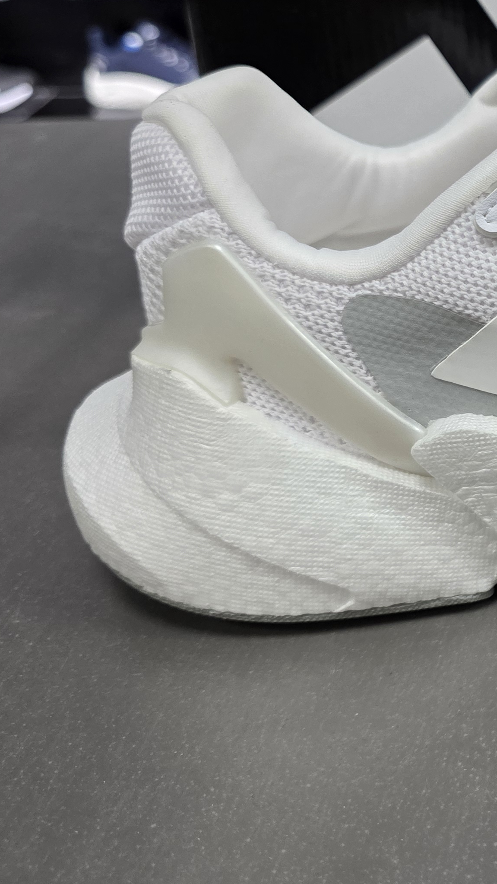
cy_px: 346
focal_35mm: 49
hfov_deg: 21.4
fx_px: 1148
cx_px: 699
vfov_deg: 41.9
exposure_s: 1/180
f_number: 1.7
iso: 250
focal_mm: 6.3
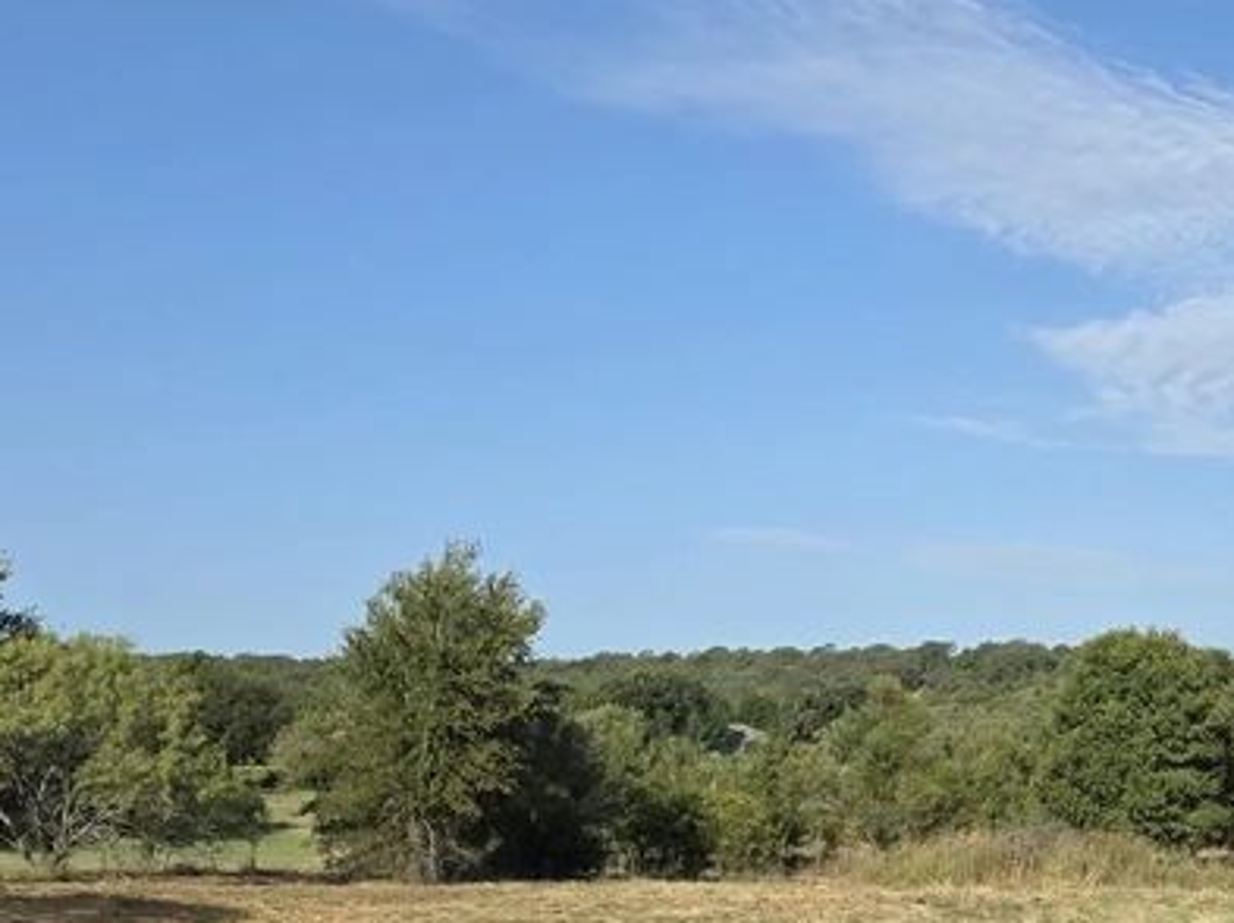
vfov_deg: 24.4
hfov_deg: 30.5
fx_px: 2137
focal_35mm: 60
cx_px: 1152
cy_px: 496
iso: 80
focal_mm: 6.3
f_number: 1.7
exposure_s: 1/6355
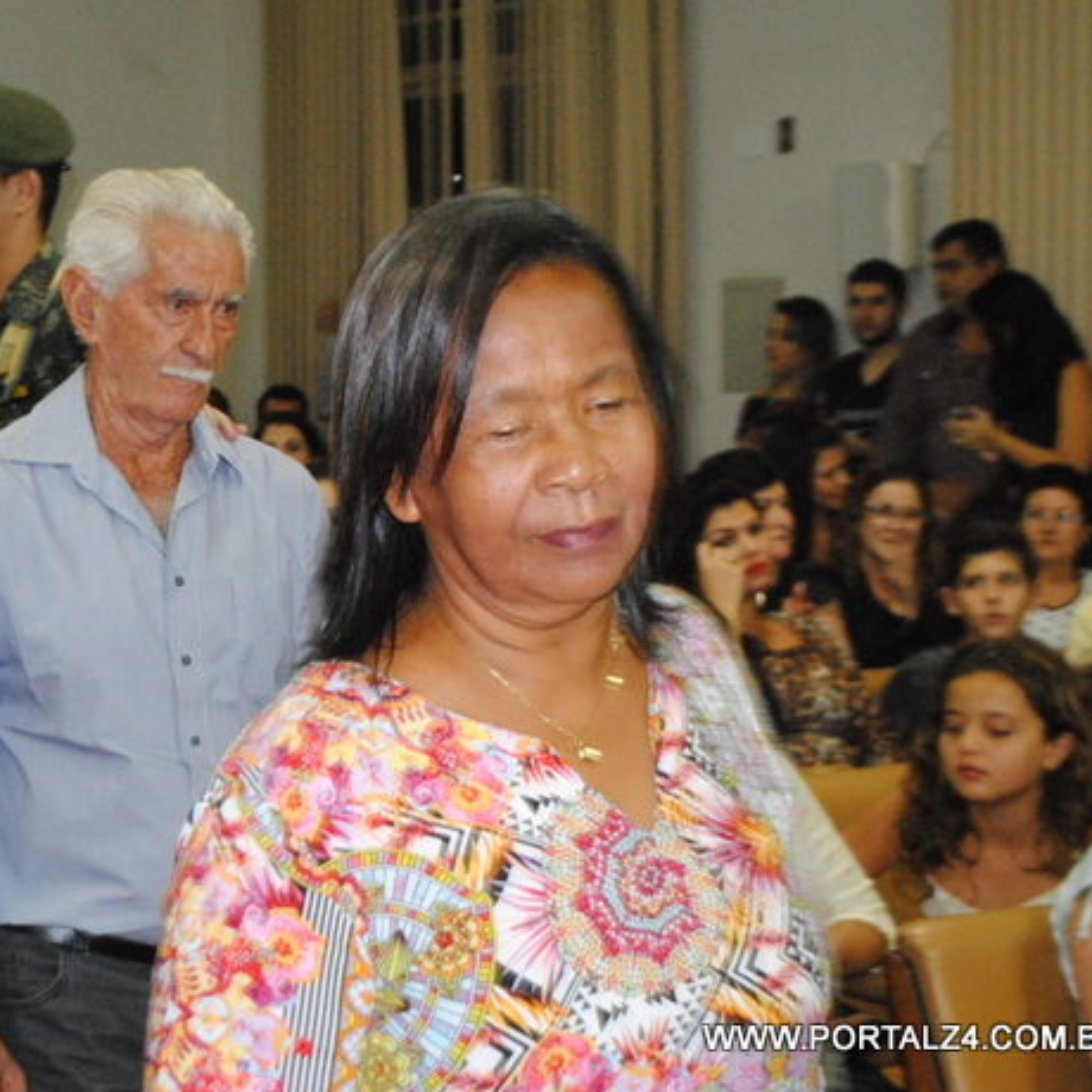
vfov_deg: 21.6
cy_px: 461
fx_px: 2855
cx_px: 223
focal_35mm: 80
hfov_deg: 21.4
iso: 1600
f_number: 5
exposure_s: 1/40
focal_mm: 36
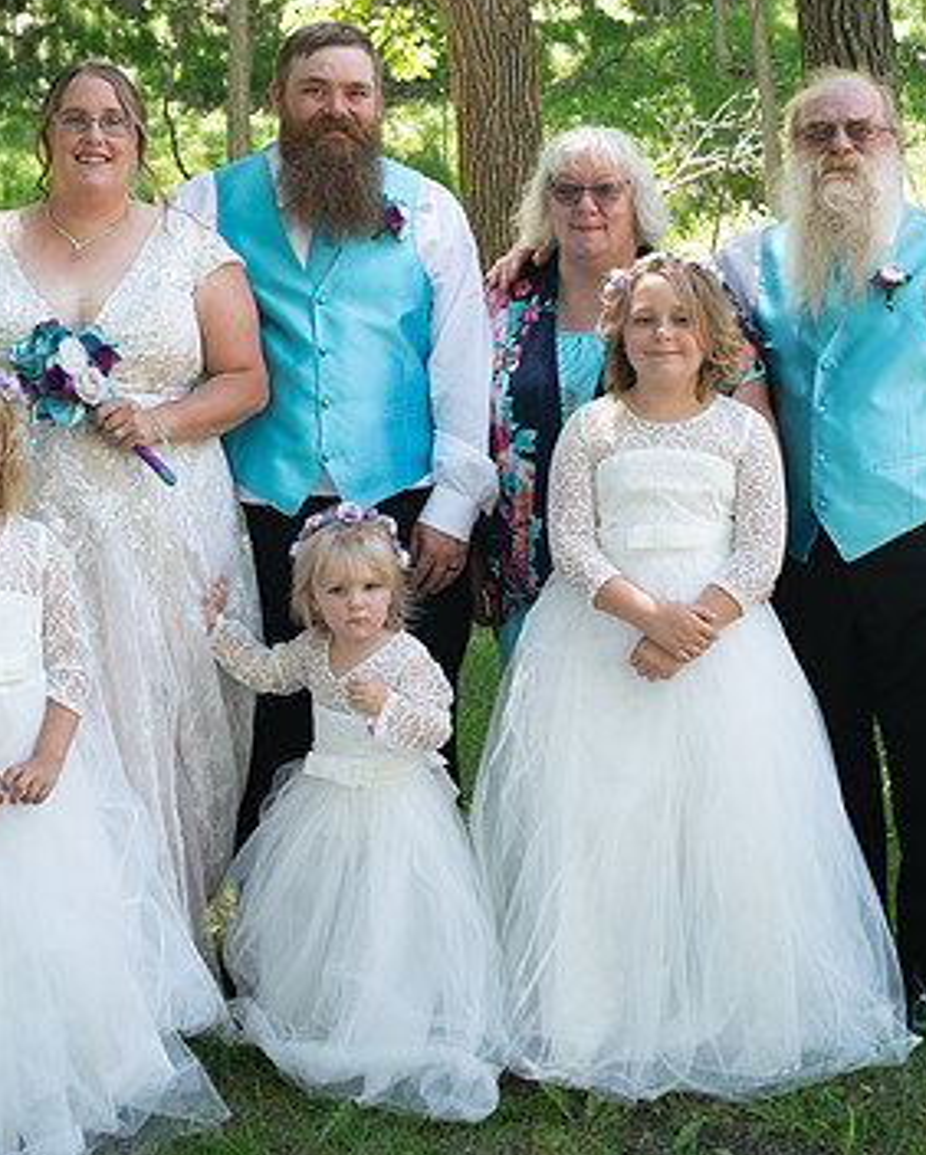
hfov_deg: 27.6
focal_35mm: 55
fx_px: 1883
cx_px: 415
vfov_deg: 34.0
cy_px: 446
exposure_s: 1/125
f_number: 5
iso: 250
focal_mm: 29
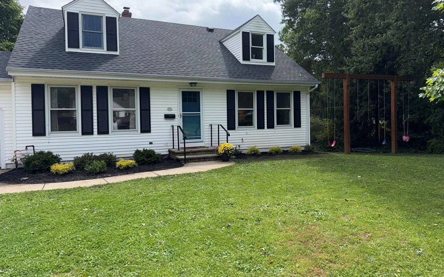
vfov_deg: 47.5
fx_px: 315
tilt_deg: -1.3
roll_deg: +0.9
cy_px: 120
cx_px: 226
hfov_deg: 70.4
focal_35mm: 26
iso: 50
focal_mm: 6.76
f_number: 1.78
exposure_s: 1/3279
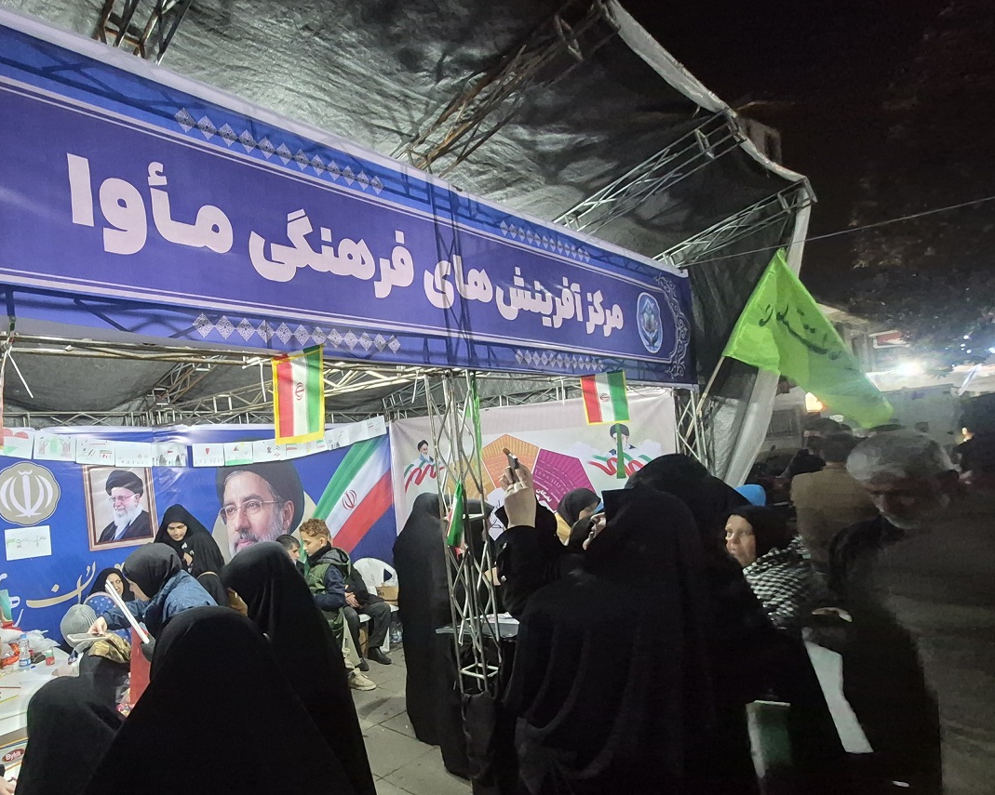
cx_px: 262
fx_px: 559
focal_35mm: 19
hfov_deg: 77.7
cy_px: 471
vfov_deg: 70.2
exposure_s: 1/50
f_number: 2.2
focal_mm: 1.74
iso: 1000
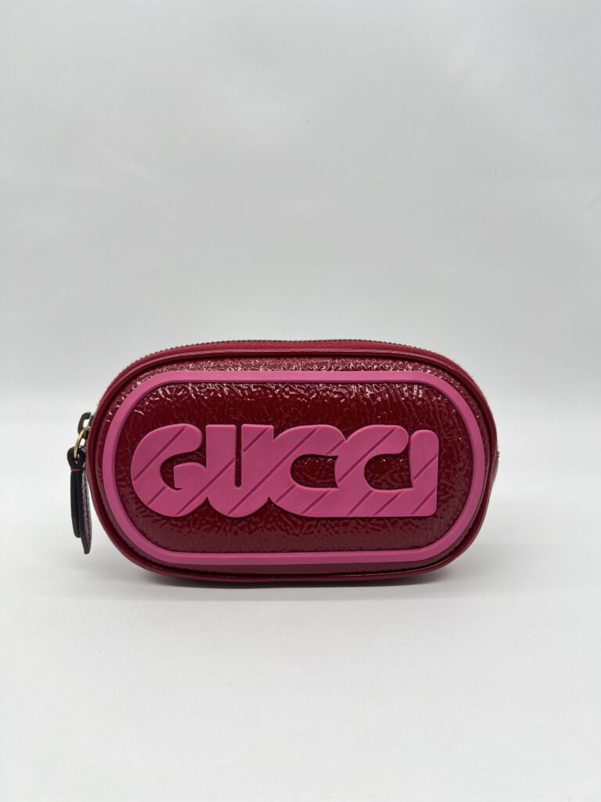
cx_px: 300
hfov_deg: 53.1
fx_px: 602
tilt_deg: -12.5
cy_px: 401
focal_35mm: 26
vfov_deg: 67.3
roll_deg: -0.2
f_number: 1.5
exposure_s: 1/125
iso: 32
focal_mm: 5.7
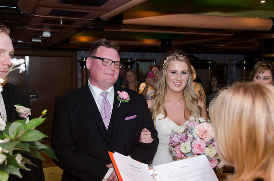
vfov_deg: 28.5
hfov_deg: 42.0
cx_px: 137
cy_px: 90
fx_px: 357
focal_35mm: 47
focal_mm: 31
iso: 400
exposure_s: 1/60
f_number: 5.6
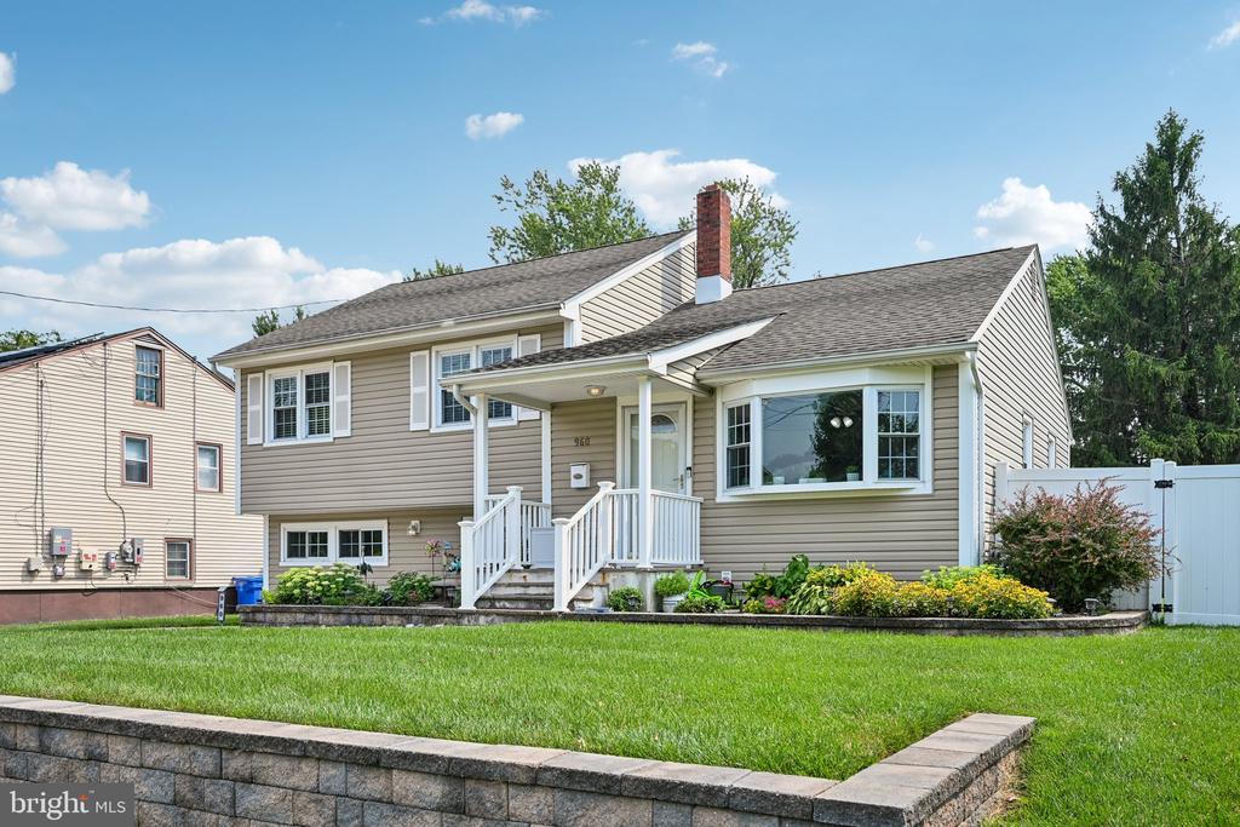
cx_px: 620
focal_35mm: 26
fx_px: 913
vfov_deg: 48.7
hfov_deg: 68.4
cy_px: 414
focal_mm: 26.5
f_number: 8
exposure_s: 1/800
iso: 800
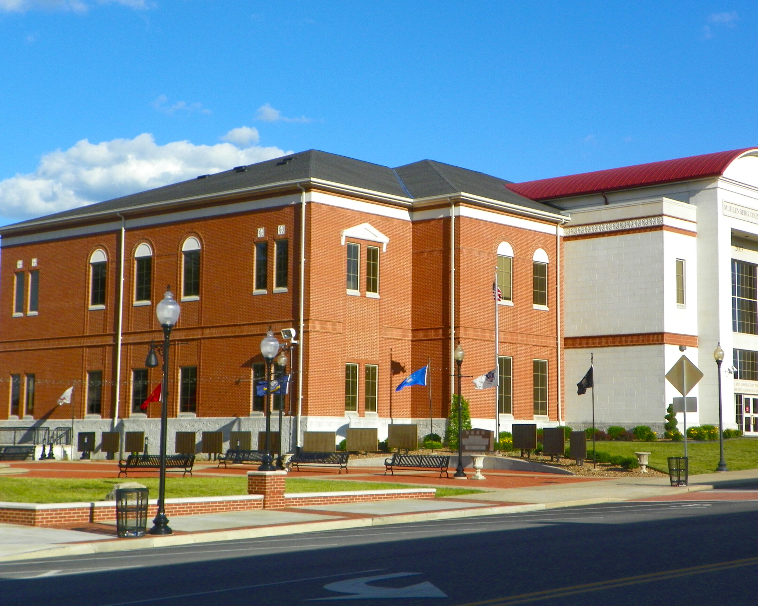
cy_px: 301
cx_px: 429
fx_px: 1391
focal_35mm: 62
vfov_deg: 24.6
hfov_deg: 30.4
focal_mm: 9.6
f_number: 5.6
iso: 64
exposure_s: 1/400
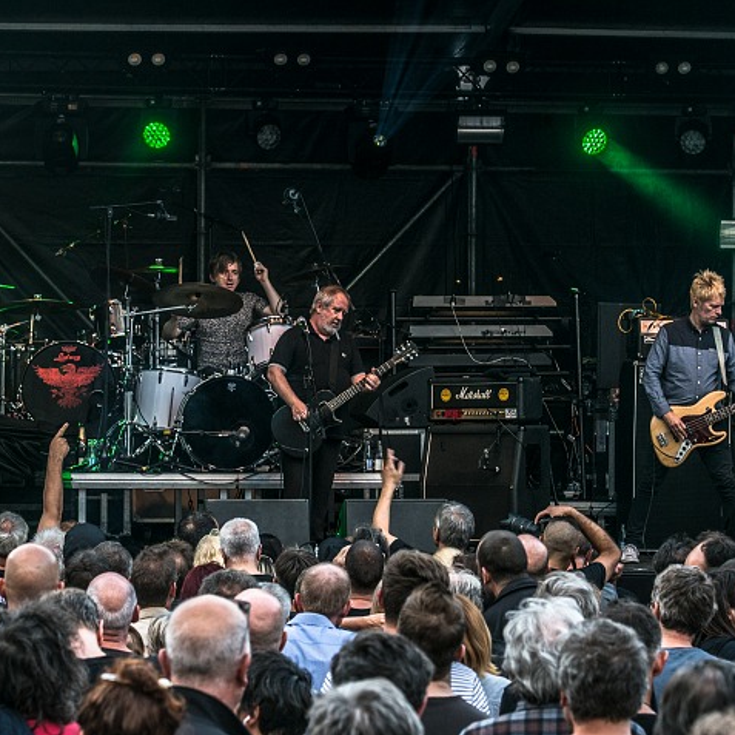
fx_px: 3931
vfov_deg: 10.7
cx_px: 317
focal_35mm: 164
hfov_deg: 10.7
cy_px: 368
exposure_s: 1/100
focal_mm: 85
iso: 100
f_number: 7.1
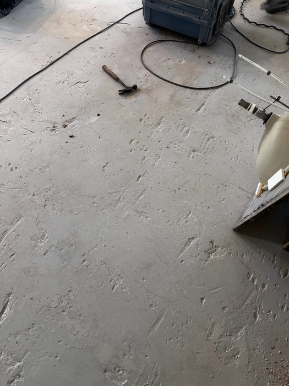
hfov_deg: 56.8
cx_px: 144
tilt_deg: -58.5
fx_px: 267
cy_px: 193
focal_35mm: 24
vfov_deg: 71.6
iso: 640
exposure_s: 1/60
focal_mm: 6.86
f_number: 1.78
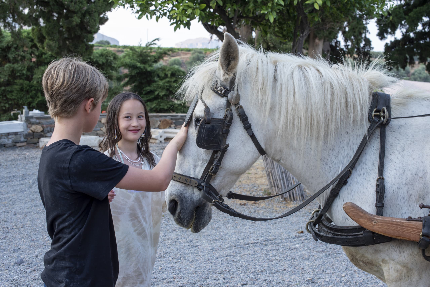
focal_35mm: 50
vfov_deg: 27.0
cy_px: 144
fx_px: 597
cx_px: 215
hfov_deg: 39.6
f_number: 8
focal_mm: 50
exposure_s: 1/50
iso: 200
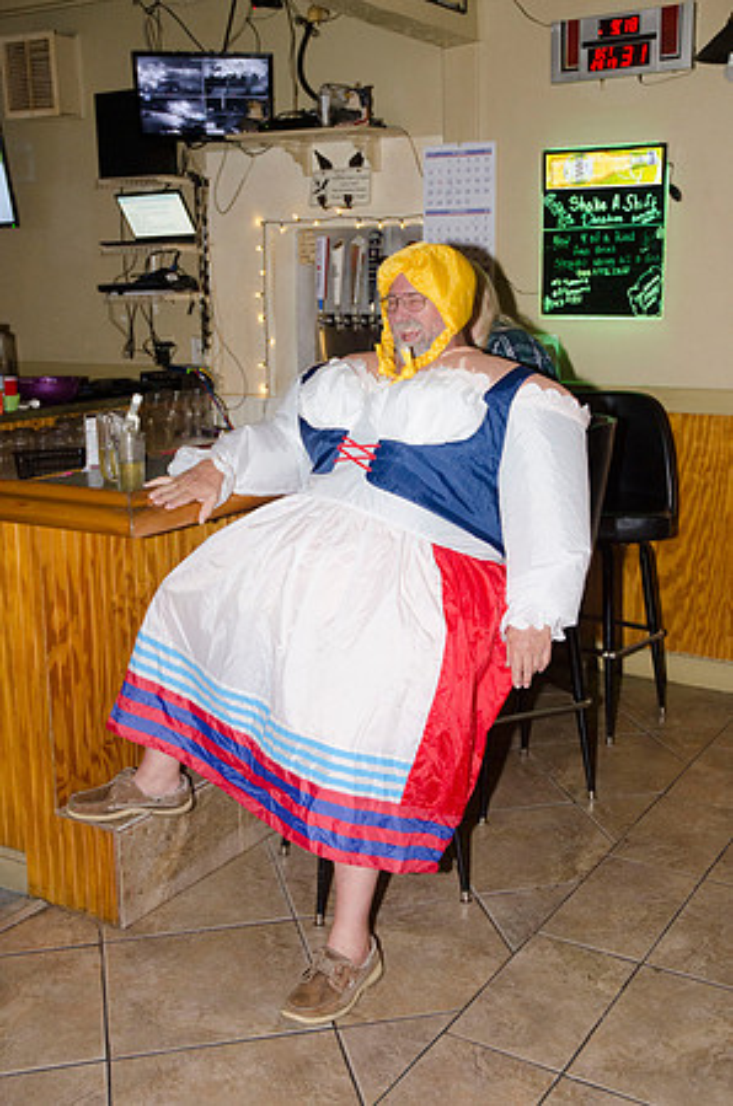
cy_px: 553
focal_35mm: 40
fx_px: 1243
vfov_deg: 48.0
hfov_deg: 32.9
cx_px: 366
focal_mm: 27
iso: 800
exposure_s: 1/60
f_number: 4
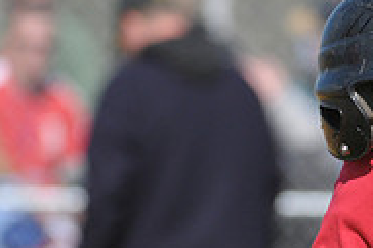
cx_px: 393
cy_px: 343
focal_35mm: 954
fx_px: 9875
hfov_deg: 2.2
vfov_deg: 1.4
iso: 400
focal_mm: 200
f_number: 4
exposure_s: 1/3200
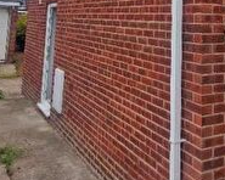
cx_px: 161
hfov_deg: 38.1
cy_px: -30
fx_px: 320
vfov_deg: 28.0
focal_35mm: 48
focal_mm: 2.2
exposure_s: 1/2088
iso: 50
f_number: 2.2
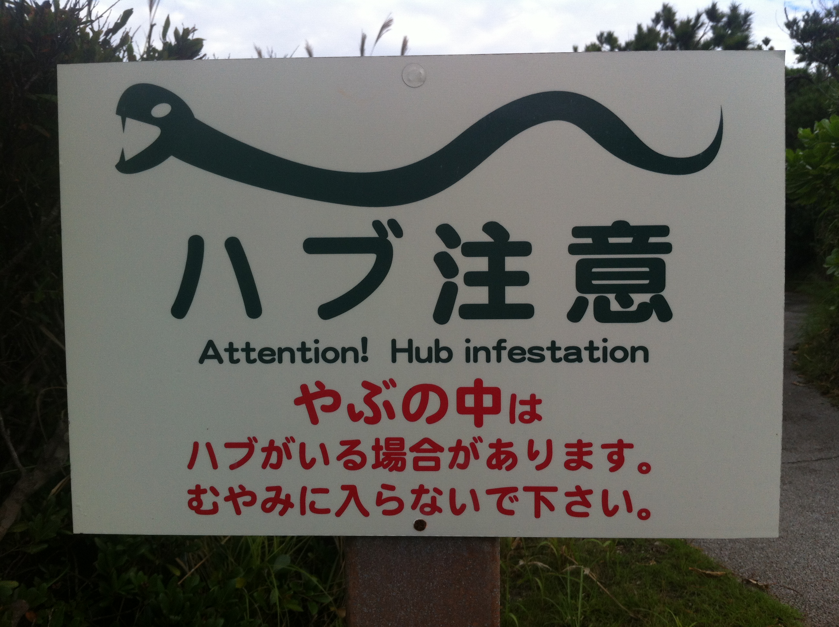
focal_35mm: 35
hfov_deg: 52.7
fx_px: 847
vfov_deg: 40.6
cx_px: 420
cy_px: 314
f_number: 2.8
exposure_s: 1/815
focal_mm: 3.85
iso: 80
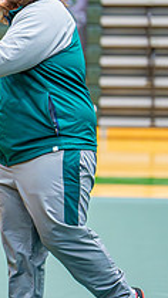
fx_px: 1593
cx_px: -157
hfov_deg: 5.9
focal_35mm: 201
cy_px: 132
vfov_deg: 10.7
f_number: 1.2
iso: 1600
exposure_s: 1/1000
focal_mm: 50
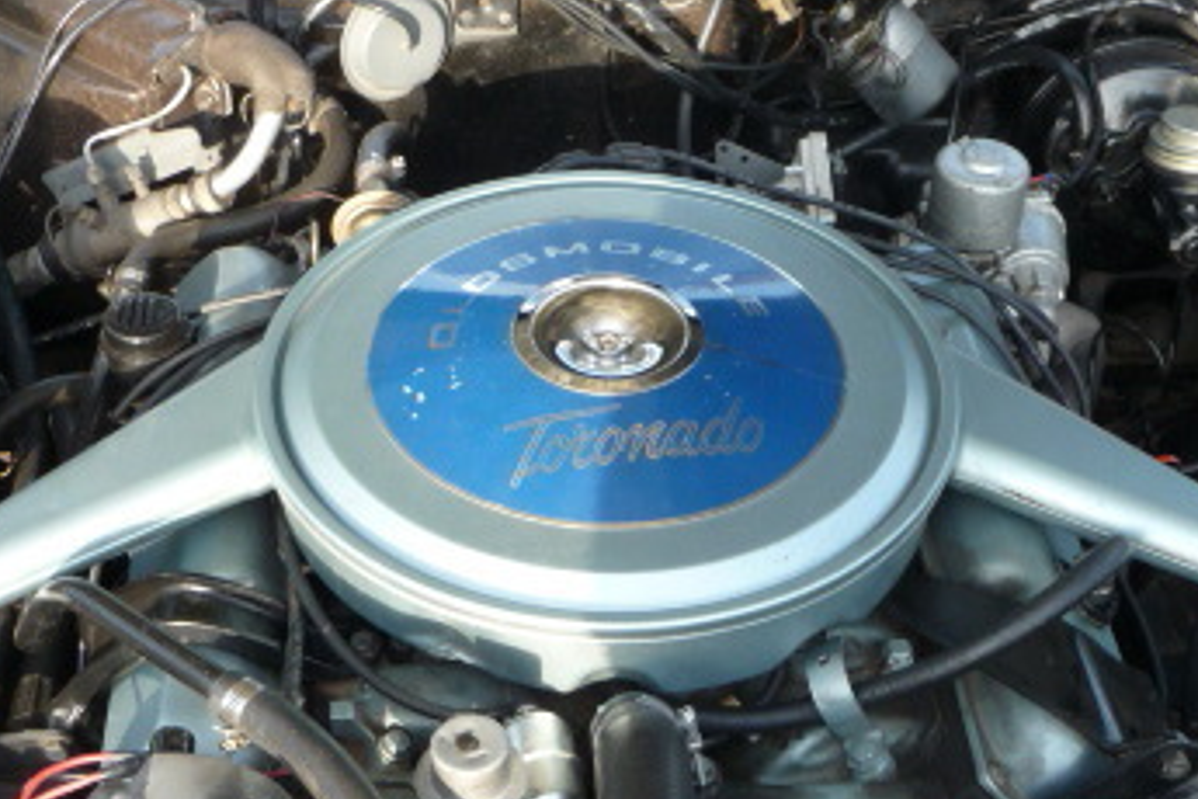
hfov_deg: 36.9
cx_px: 622
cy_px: 479
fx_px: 1797
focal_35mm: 54
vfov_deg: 25.0
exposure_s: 1/100
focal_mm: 4.7
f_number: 3.3
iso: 100
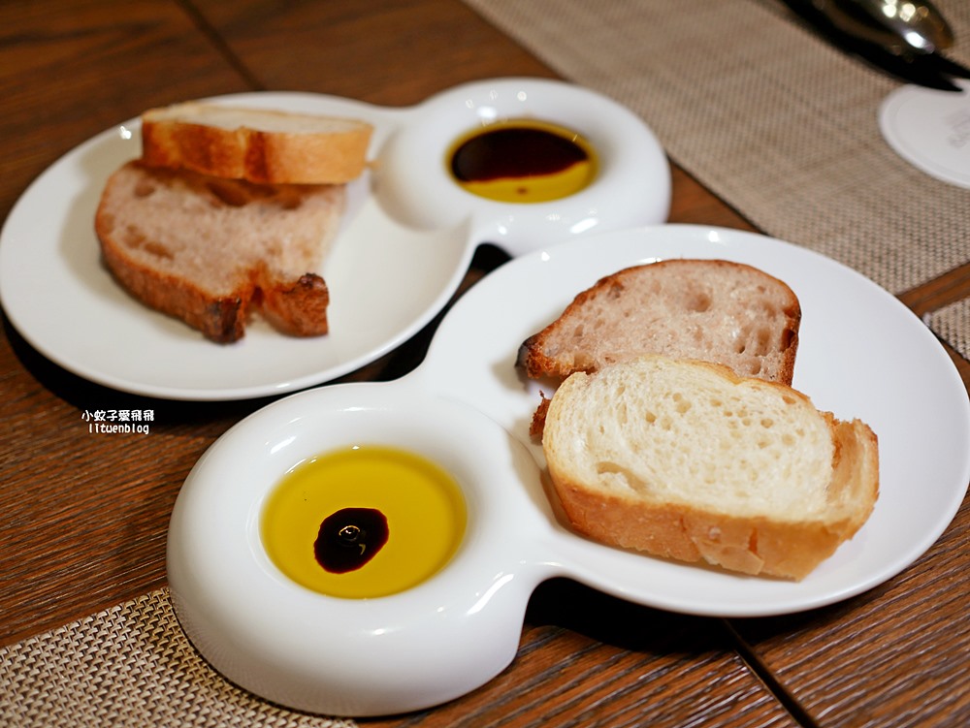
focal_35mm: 50
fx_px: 1402
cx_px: 485
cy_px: 364
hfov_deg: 38.2
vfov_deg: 29.1
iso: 200
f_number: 1.8
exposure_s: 1/80
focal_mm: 25
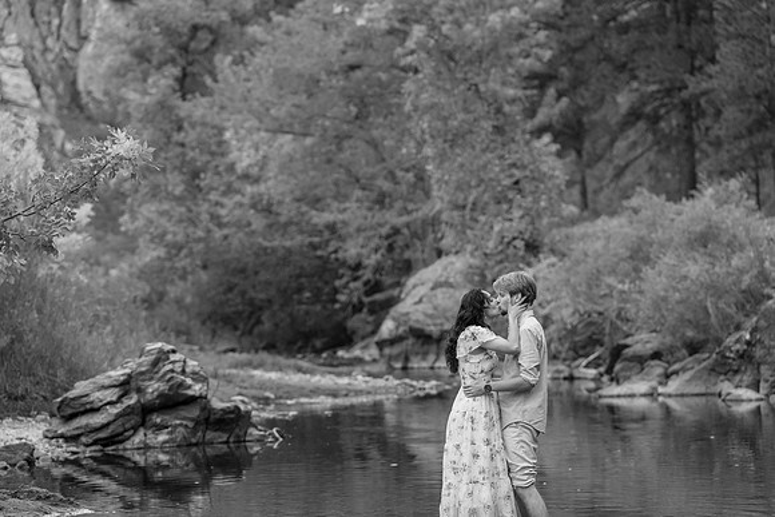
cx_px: 388
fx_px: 2735
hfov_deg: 16.1
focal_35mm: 127
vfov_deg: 10.8
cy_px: 258
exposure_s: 1/200
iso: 1000
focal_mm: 127
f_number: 3.5
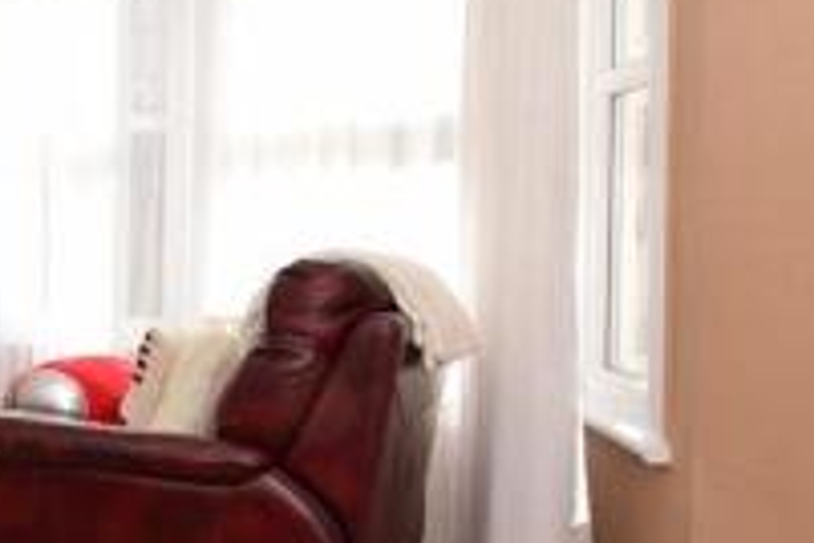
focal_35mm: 49
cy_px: 241
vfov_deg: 27.5
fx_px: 1108
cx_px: -130
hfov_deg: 33.8
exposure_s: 1/200
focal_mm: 10
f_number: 11
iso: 400
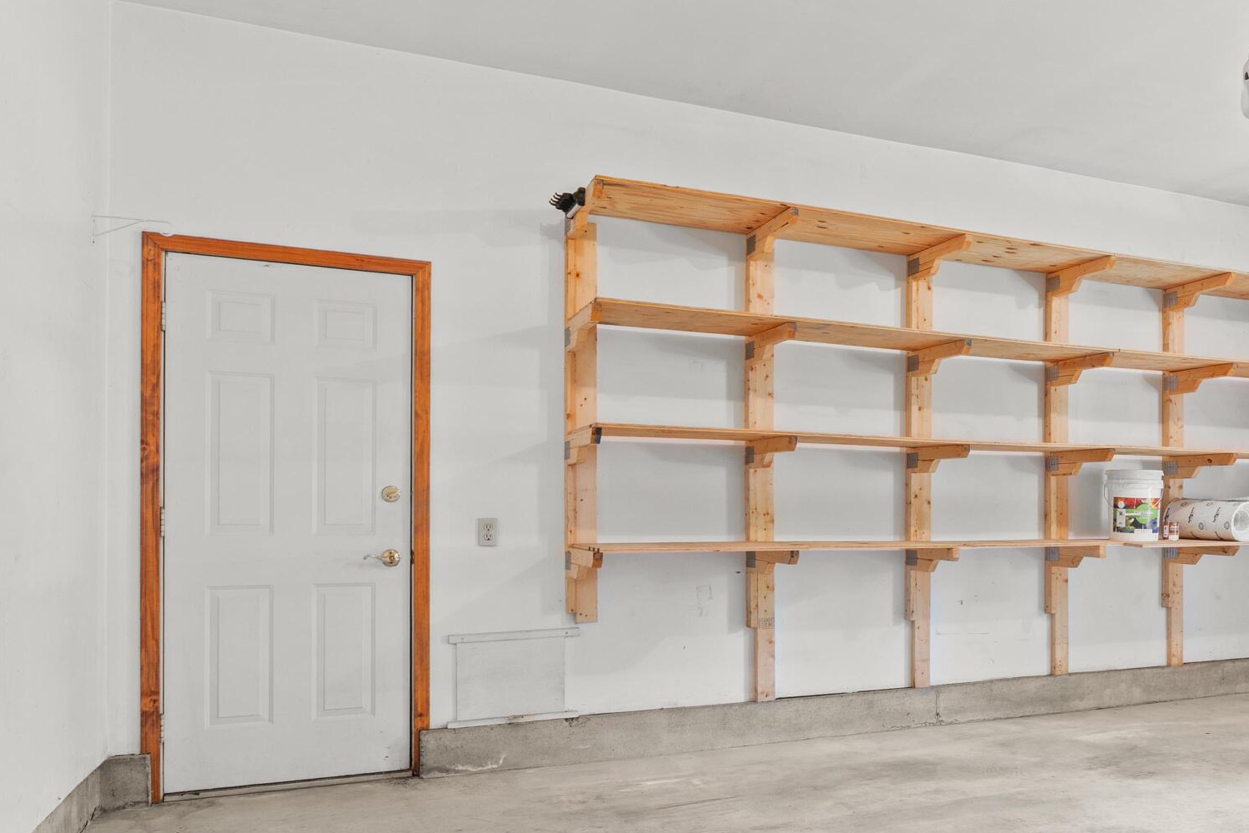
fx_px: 1110
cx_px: 1038
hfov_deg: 53.8
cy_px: 491
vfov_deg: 41.0
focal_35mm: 32
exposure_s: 1.6
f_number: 8
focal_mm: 16
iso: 250
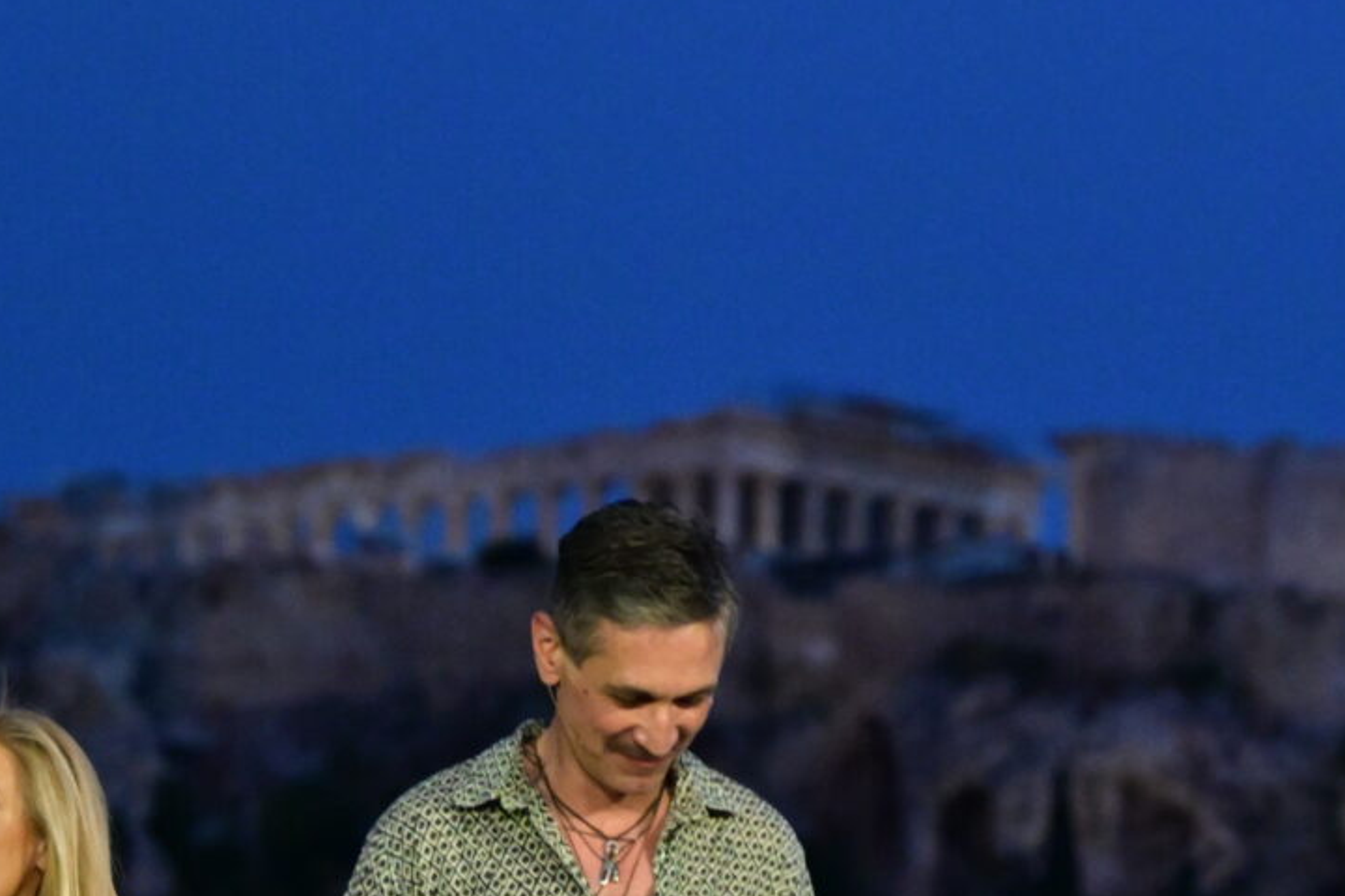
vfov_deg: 5.5
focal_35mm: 249
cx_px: 1904
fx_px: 9302
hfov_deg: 8.1
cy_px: 587
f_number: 3.5
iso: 4000
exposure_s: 1/800
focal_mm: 70
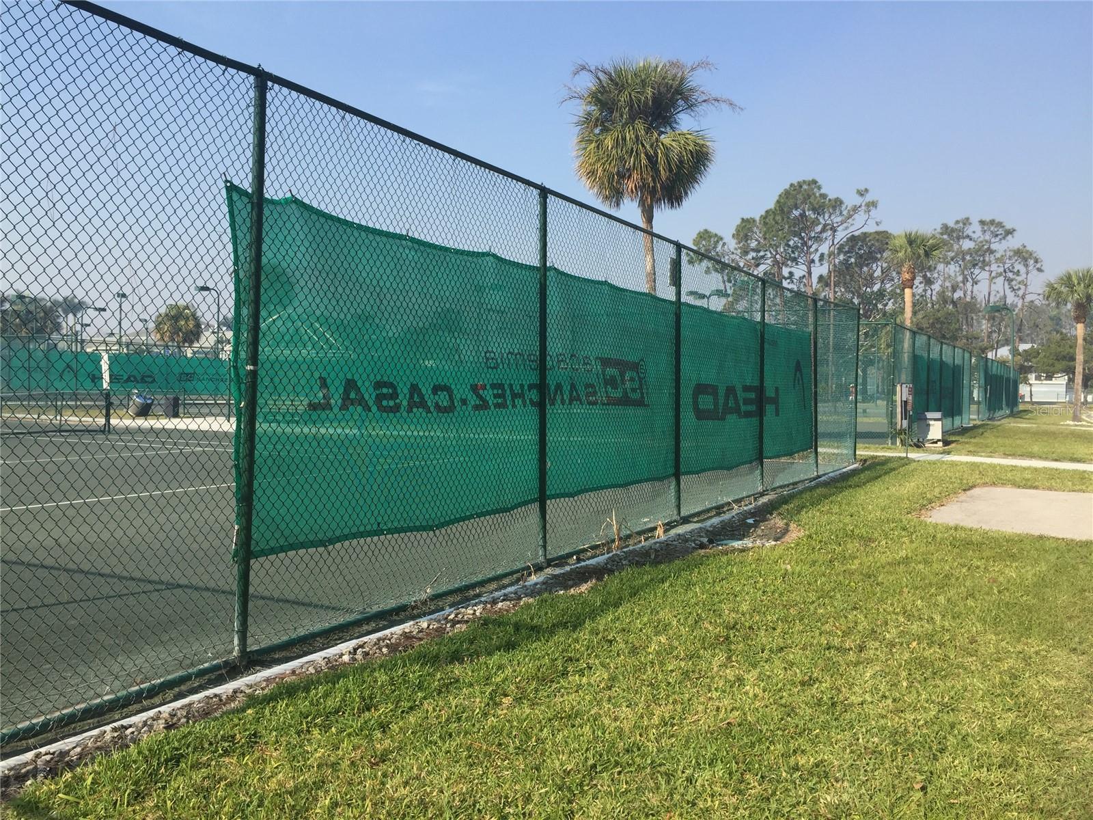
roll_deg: -1.8
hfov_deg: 61.7
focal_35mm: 29
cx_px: 546
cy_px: 410
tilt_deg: +0.5
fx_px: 916
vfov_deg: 48.2
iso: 32
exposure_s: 1/1464
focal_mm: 4.15
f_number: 2.2
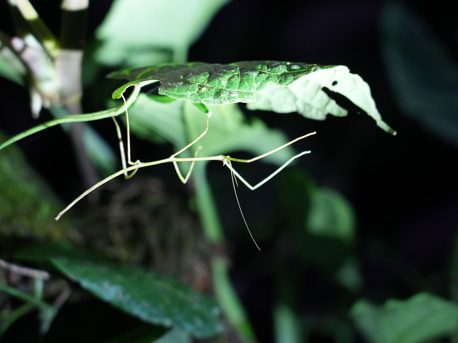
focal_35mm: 114
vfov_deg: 13.0
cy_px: 172
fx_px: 1508
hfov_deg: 17.3
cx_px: 253
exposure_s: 1/125
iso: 5000
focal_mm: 105
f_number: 4
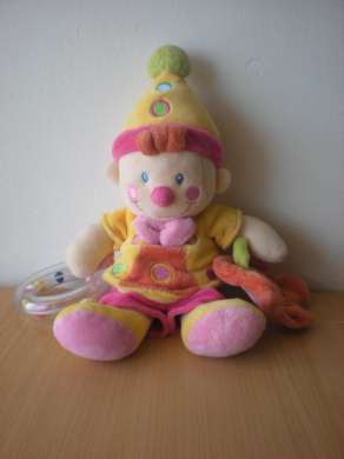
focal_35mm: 38
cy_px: 230
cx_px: 172
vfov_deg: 49.0
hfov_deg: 37.7
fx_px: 504
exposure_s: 1/59.8
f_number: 3.1
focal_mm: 6.3
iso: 79
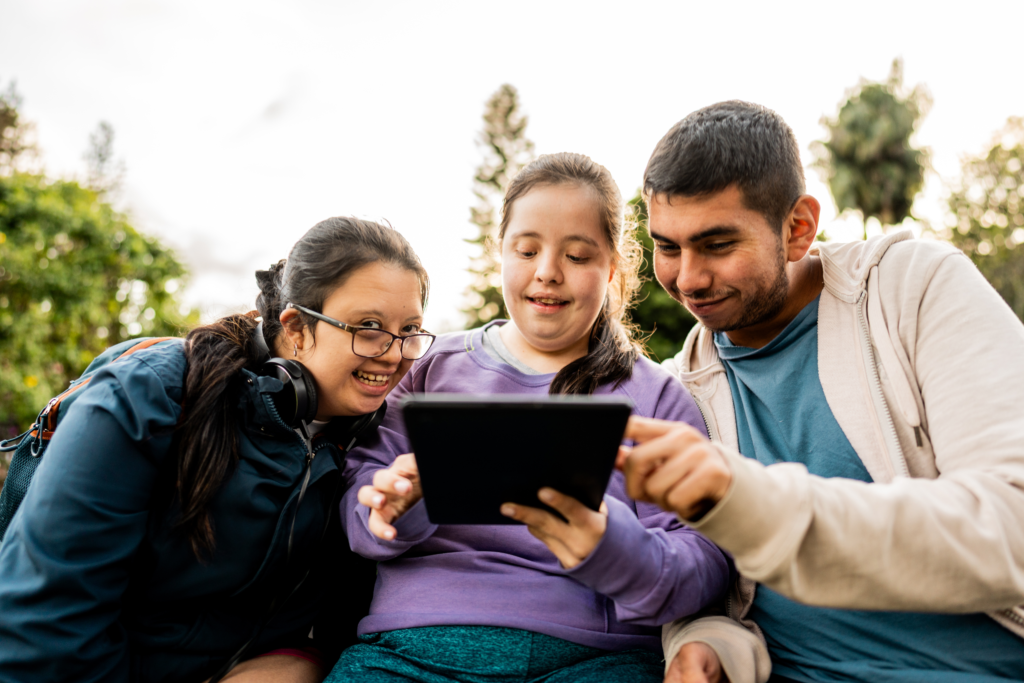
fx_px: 683
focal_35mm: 24
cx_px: 512
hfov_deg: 73.7
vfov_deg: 53.1
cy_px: 342
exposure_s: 1/125
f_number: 1.4
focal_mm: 24
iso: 100
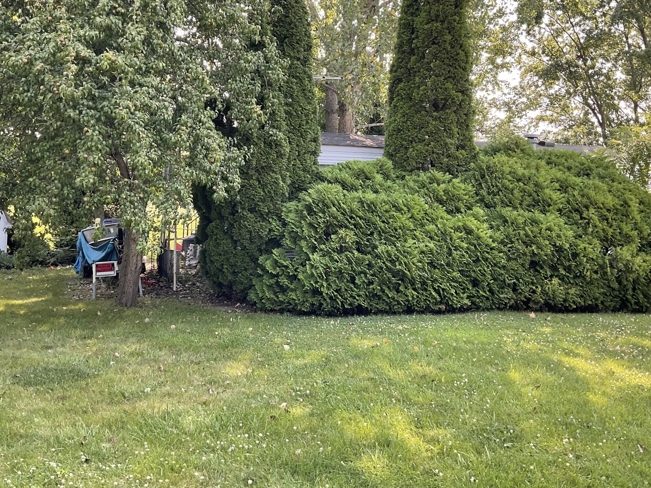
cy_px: 200
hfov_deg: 52.6
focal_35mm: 35
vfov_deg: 40.6
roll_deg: -1.9
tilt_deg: -2.3
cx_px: 322
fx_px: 658
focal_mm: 3
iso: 16
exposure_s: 1/134
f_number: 1.8
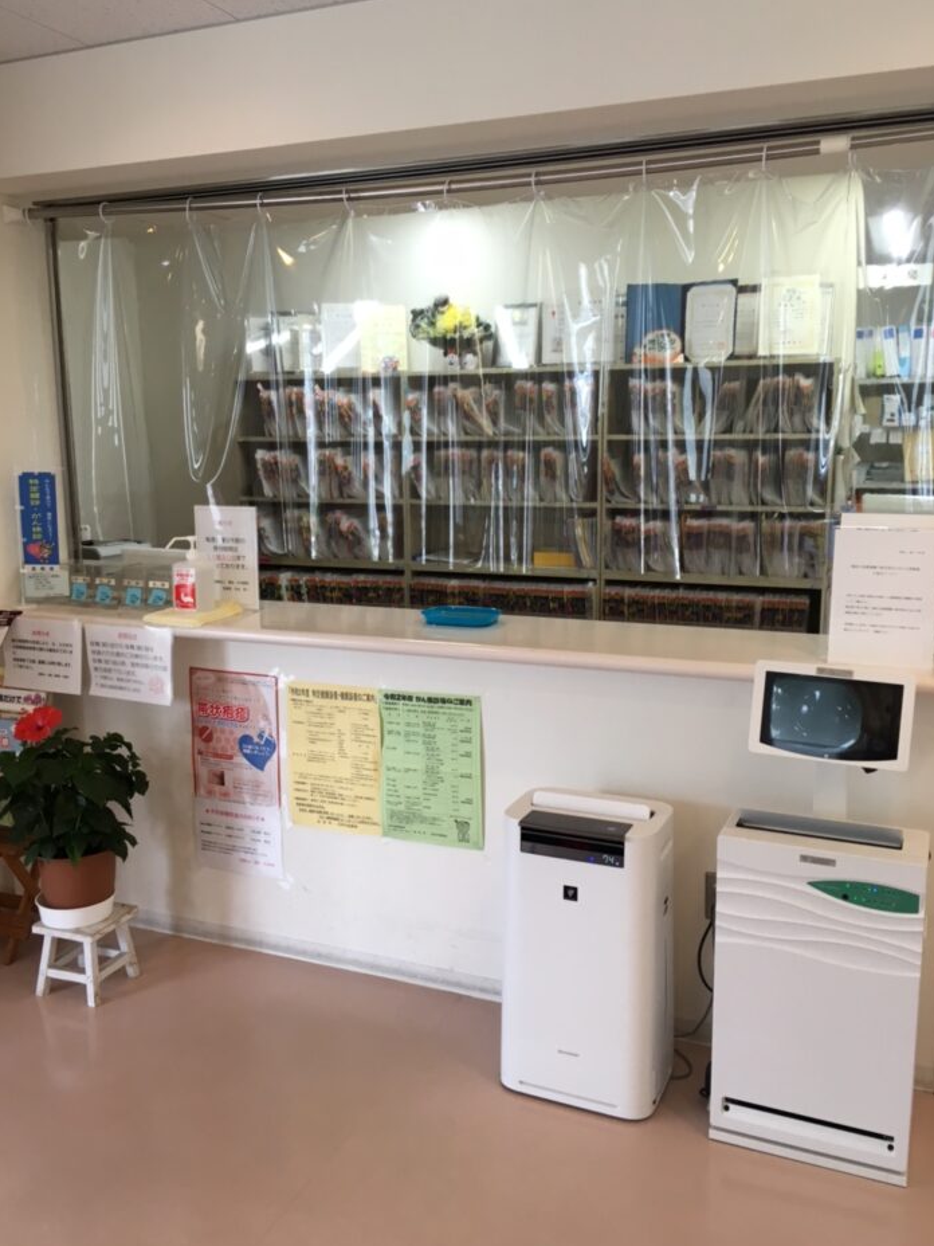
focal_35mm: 30
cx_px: 459
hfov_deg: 46.8
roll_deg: +0.3
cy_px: 620
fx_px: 1079
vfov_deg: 60.0
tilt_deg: -9.4
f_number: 2.2
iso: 25
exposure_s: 1/40
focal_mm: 4.15
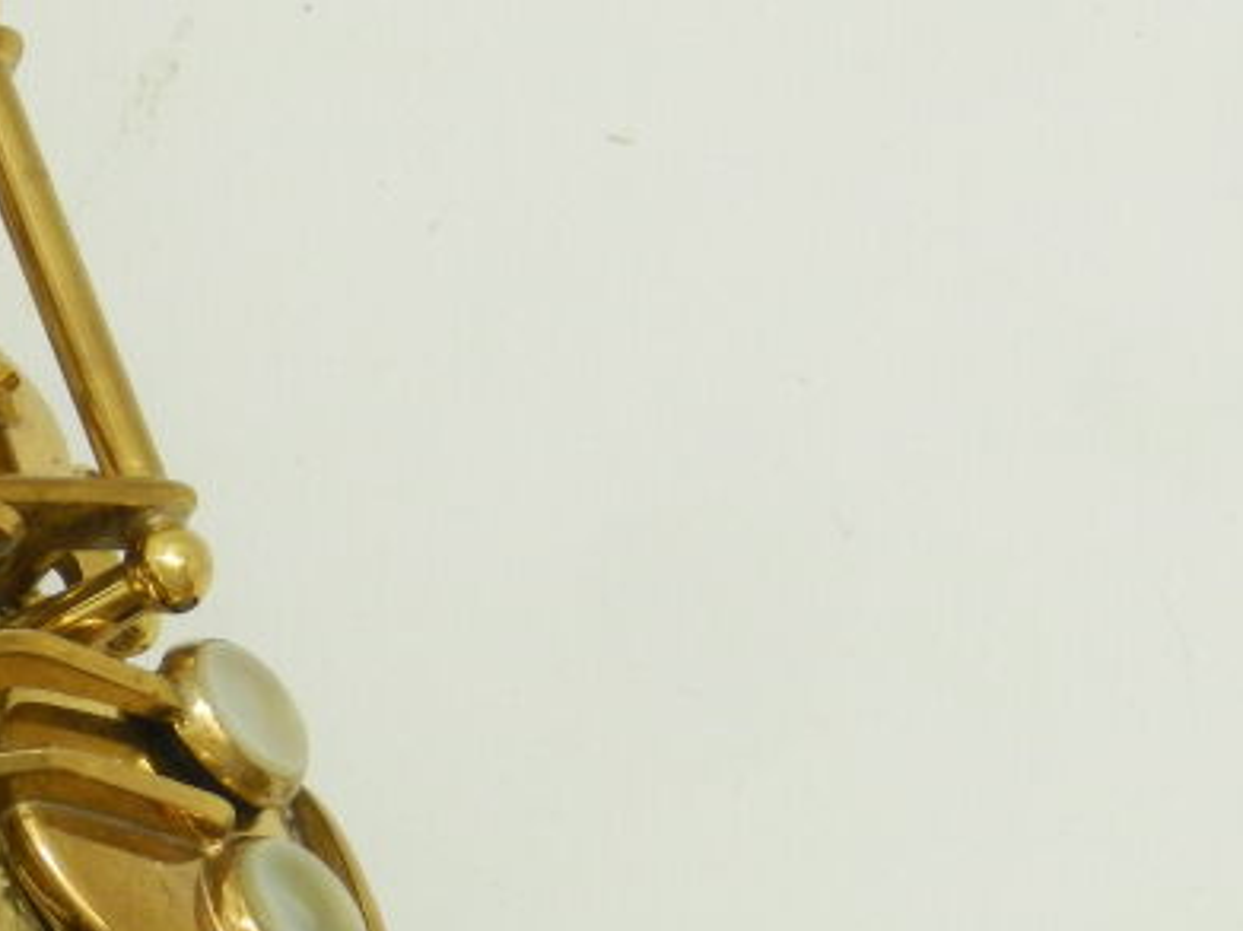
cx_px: -99
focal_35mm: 489
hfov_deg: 4.0
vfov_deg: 3.0
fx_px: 17554
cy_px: 832
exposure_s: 1/30
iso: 400
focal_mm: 34
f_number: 5.5
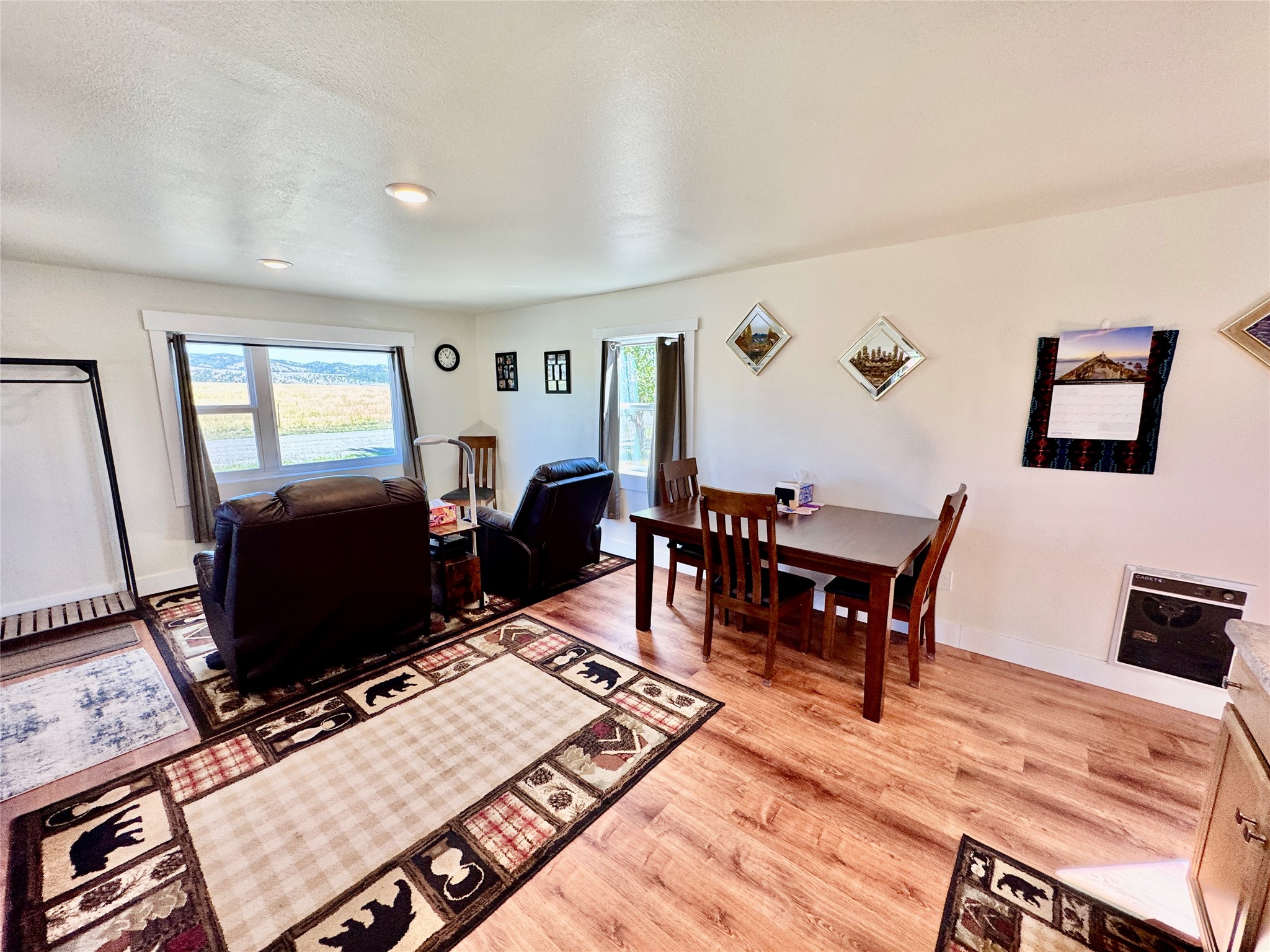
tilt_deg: -10.0
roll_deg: -0.3
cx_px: 635
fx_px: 514
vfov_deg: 85.7
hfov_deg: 102.1
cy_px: 476
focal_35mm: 14
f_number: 2.2
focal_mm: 2.22
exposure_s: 1/120
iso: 100
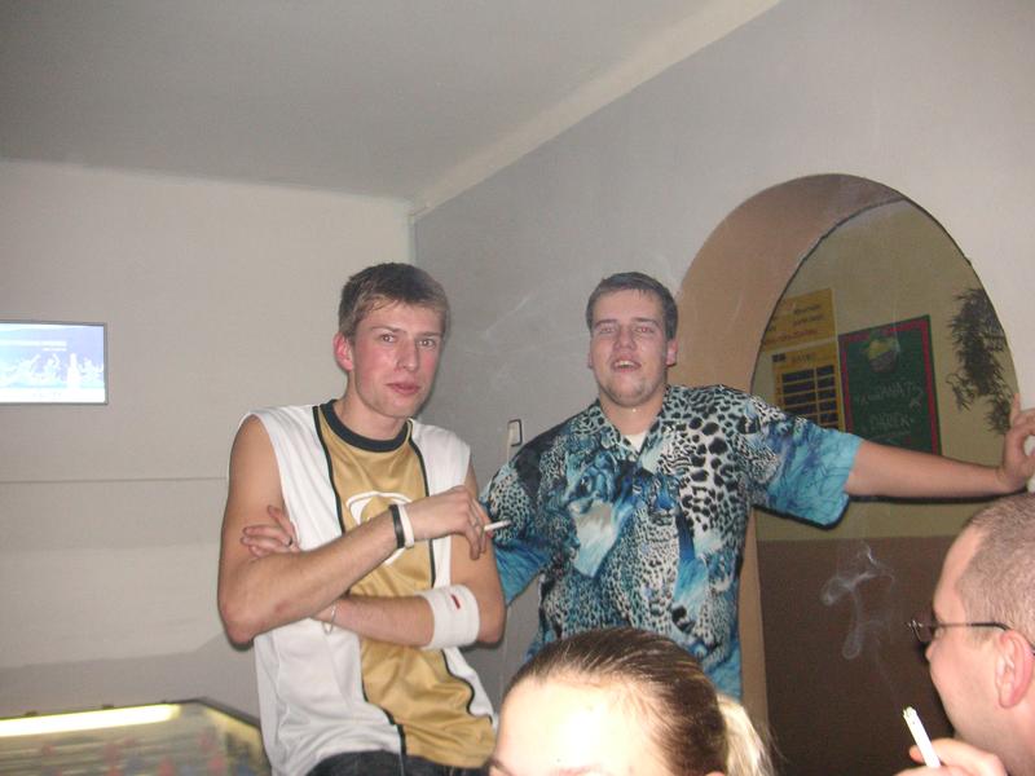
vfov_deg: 38.7
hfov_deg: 50.1
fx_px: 1106
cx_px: 518
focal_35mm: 37
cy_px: 388
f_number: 2.8
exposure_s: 1/45
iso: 160
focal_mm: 6.1
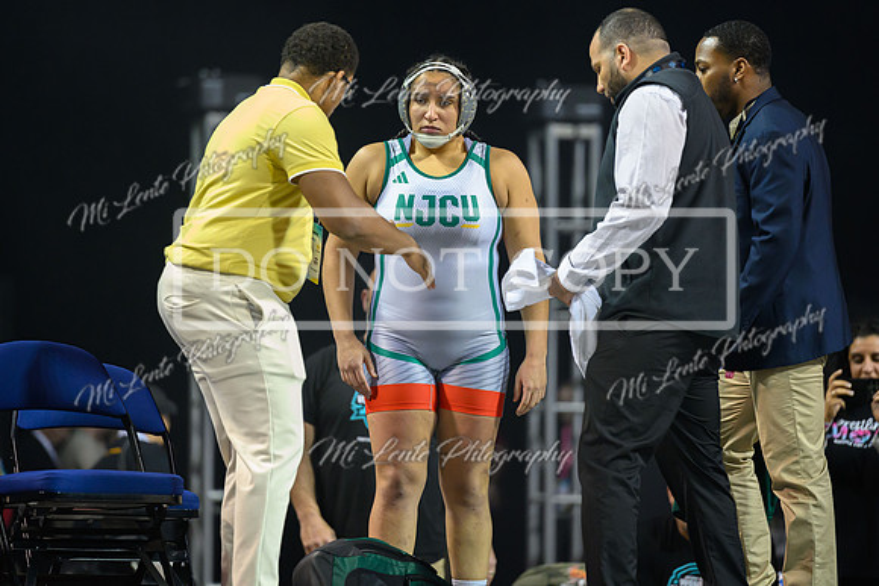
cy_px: 237
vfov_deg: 5.7
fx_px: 5856
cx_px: 409
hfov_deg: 8.6
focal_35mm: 240
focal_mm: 200
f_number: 2.8
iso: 4000
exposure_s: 1/500
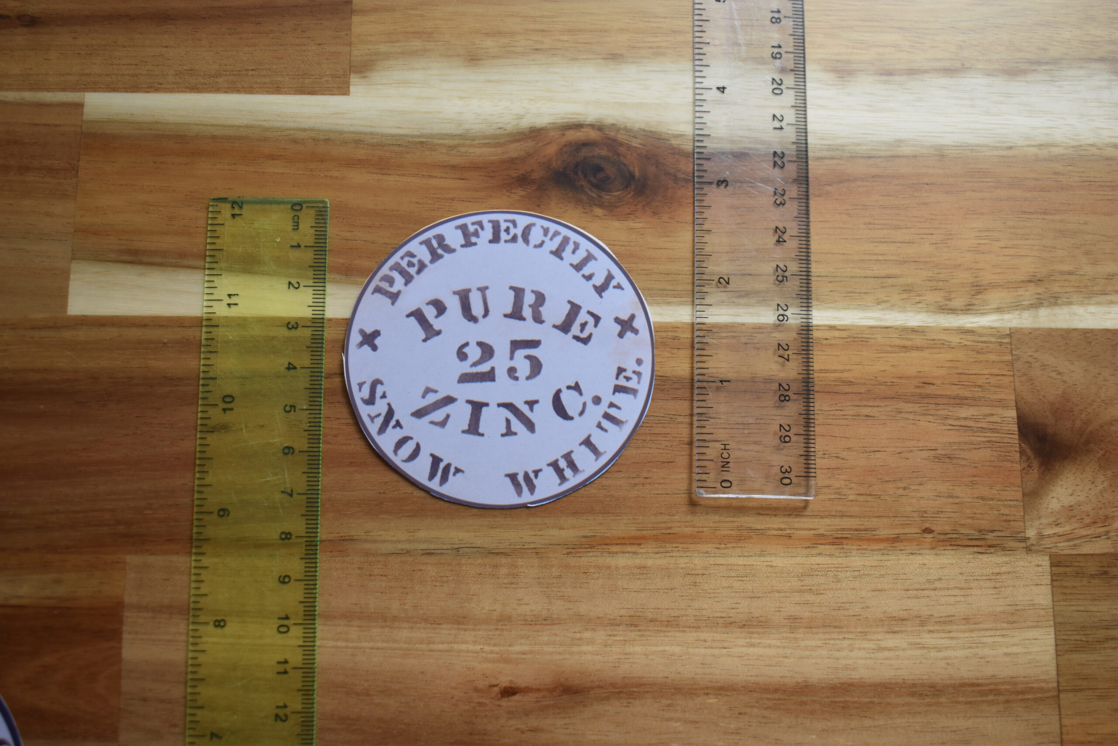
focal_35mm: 36
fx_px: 1118
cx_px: 559
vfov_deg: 36.9
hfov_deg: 53.1
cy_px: 373
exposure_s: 1/80
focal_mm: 24
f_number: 4.5
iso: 400
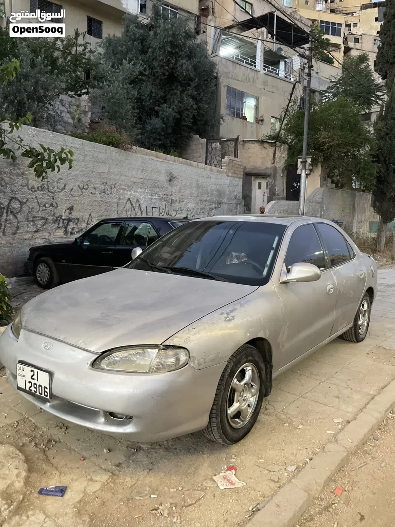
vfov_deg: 67.3
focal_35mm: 26
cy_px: 264
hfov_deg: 53.1
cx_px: 198
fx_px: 396
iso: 400
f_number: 1.6
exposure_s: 1/33
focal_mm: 4.2
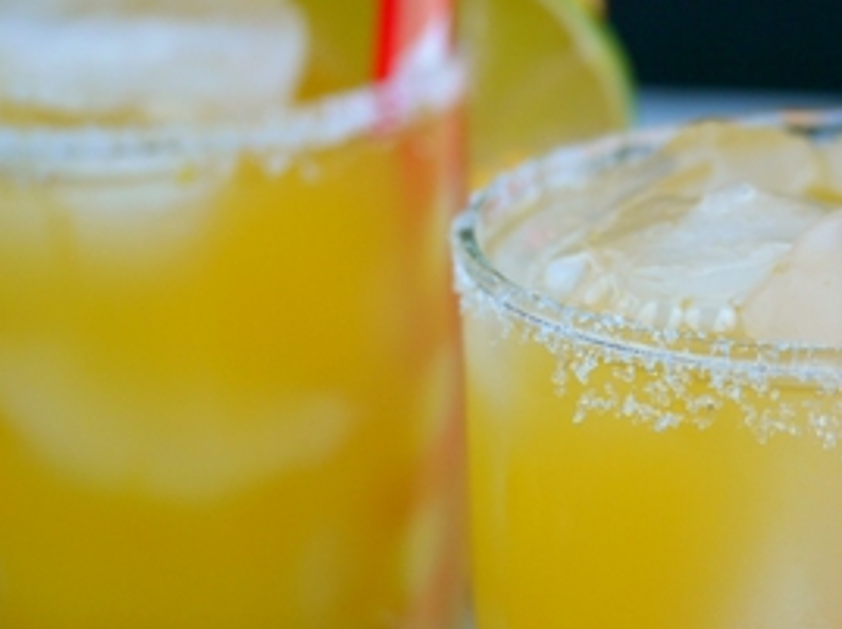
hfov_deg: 18.2
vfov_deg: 13.8
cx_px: 709
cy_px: 286
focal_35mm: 107
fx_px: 2599
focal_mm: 25
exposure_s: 1/500
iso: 100
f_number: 2.8
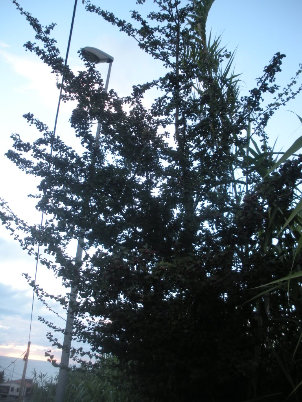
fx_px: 419
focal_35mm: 36
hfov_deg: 39.7
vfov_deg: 51.4
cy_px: 201
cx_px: 151
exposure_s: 1/89
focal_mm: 6.3
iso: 129
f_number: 3.5
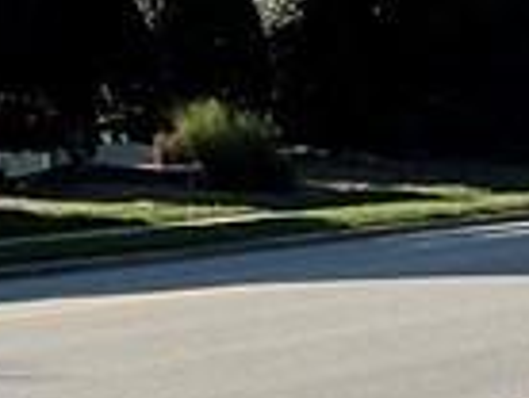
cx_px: 920
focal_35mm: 215
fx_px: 3291
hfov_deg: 8.8
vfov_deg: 6.9
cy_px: 176
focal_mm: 3
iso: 16
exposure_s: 1/1577
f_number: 1.8
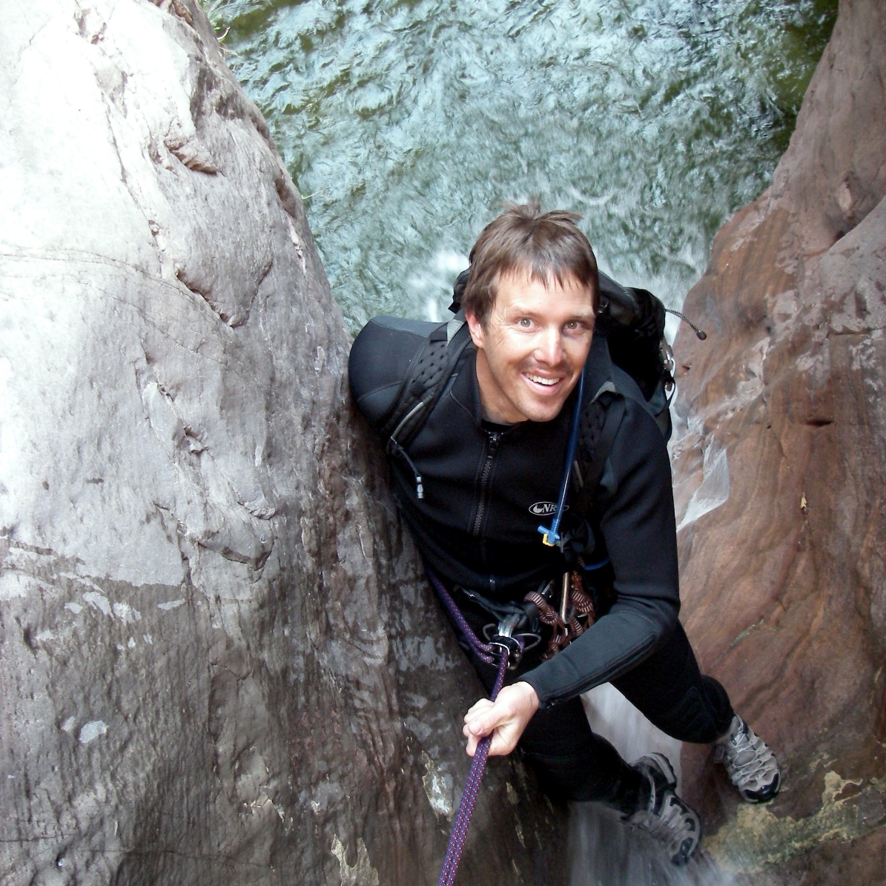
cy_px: 429
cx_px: 442
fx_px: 1303
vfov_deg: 37.5
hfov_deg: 37.6
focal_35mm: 45
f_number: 3.3
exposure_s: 1/15
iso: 200
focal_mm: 6.3
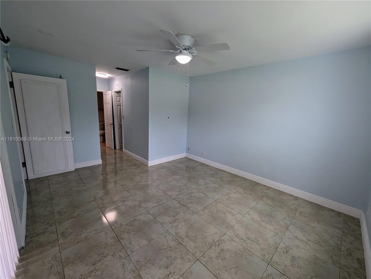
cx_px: 186
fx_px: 140
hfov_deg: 106.1
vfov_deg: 90.1
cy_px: 140
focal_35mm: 13
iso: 73
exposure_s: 1/60
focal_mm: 1.95
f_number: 2.2
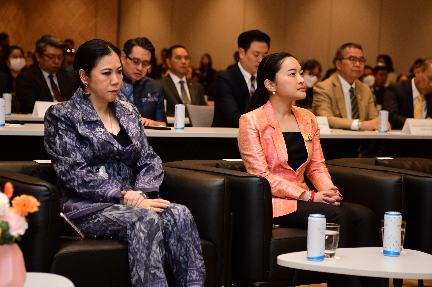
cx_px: 216
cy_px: 144
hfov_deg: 21.9
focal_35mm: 93
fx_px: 1115
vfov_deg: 14.7
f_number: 2.8
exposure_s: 1/200
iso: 1000
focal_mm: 62
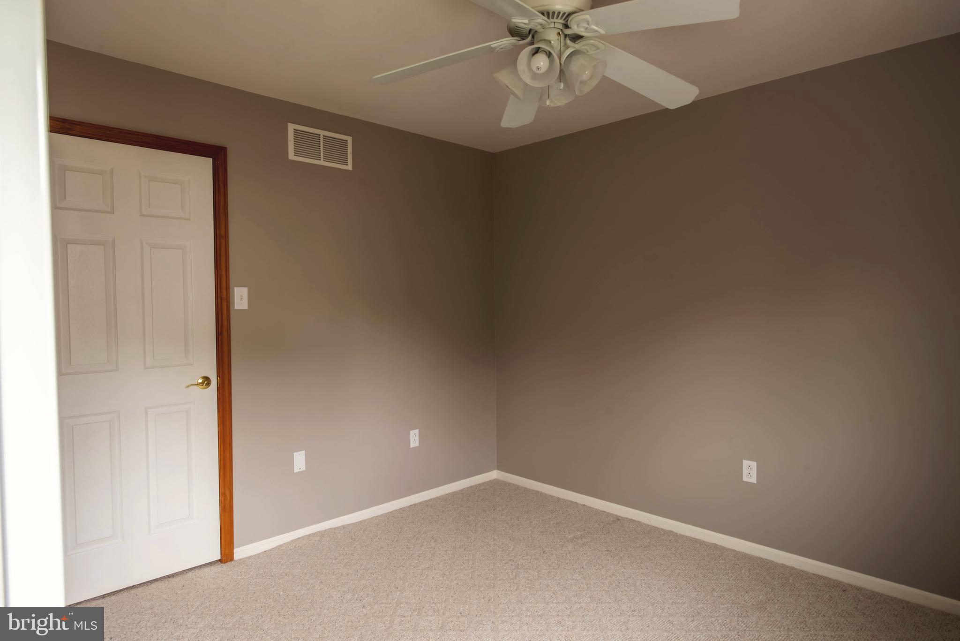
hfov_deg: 78.6
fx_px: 587
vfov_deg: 57.3
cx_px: 480
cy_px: 320
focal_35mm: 22
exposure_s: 1/60
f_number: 11
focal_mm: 22
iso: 320
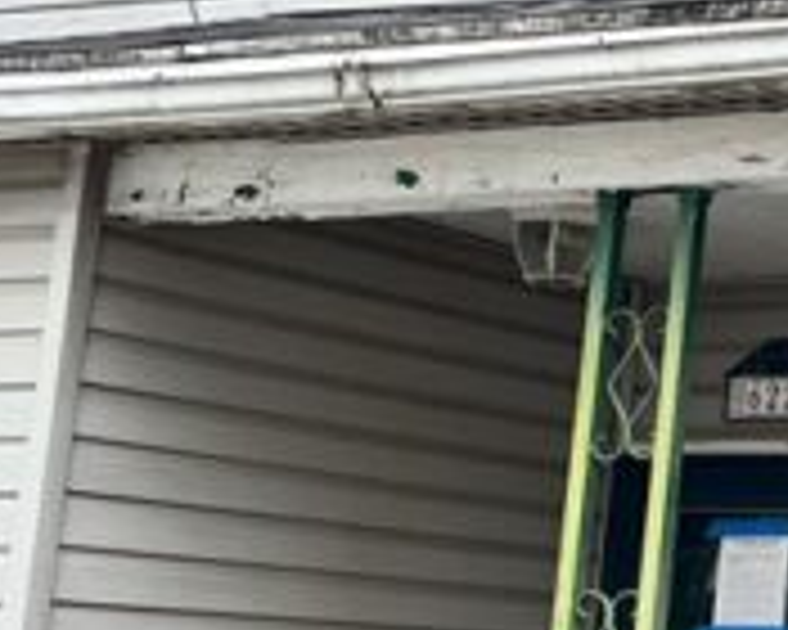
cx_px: 1405
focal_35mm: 116
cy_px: 171
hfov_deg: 14.6
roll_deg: -0.7
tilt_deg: +12.8
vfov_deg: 13.3
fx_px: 2705
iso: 50
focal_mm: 5.1
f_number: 1.6
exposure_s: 1/1441
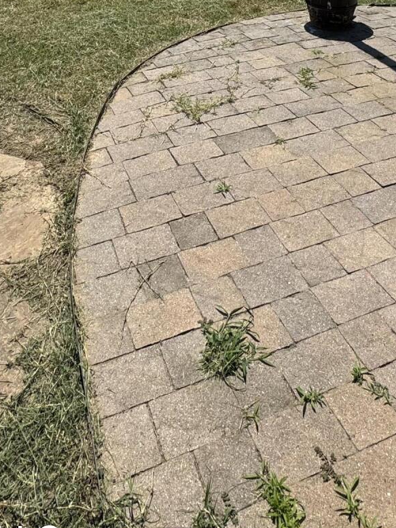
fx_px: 549
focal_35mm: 36
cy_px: -76
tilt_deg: -10.4
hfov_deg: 39.5
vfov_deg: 39.9
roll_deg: +1.9
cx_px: 168
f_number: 2.2
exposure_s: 1/2674
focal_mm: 2.22
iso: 50
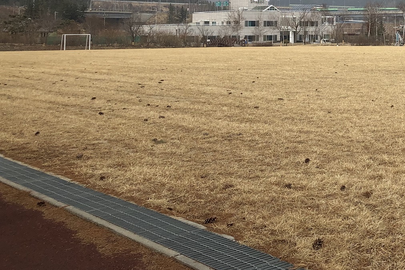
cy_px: -13
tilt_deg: +3.9
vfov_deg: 22.3
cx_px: 378
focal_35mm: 58
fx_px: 653
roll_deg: -0.4
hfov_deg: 32.5
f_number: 1.8
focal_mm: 3.99
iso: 20
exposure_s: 1/3003
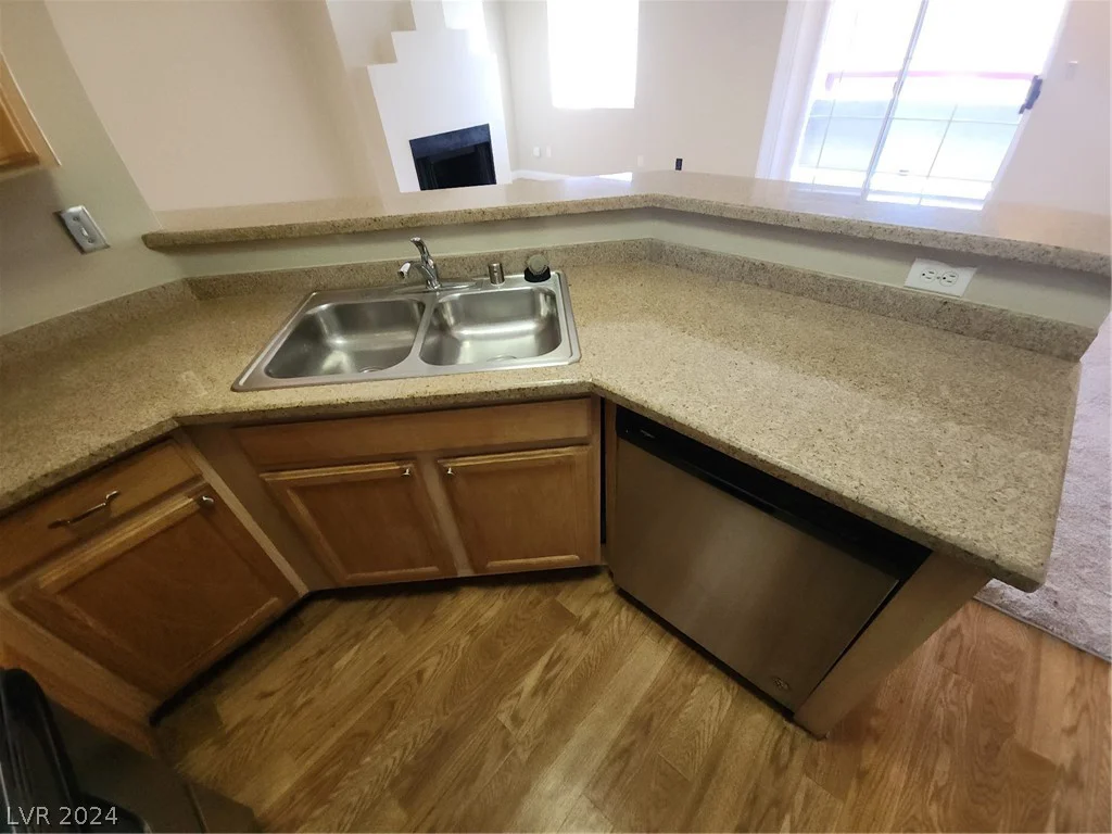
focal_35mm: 13
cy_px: 417
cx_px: 556
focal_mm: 2.2
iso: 320
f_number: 2.2
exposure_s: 1/40
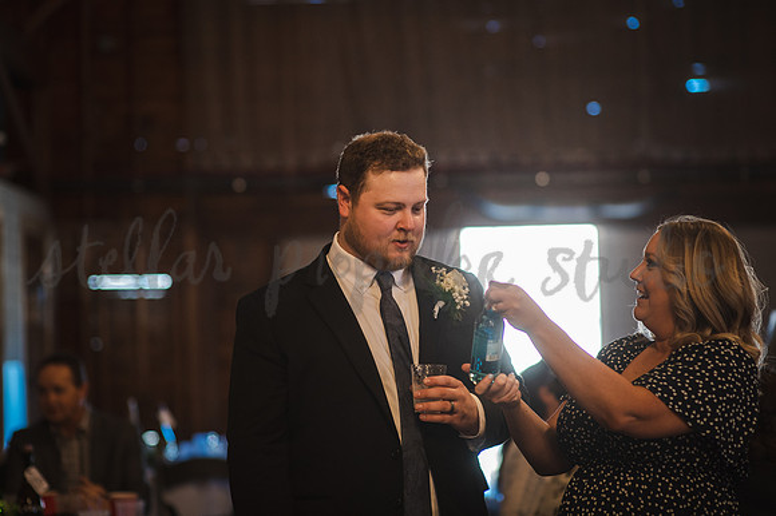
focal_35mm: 85
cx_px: 388
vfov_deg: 16.1
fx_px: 1831
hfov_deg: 23.9
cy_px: 258
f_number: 2
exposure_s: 1/200
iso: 1600
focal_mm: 85
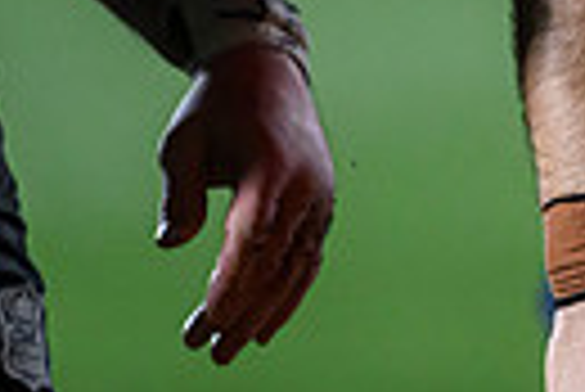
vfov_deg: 0.6
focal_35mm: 2213
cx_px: 1010
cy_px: -547
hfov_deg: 0.9
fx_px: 36001
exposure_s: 1/1600
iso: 4000
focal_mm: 400
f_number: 3.2
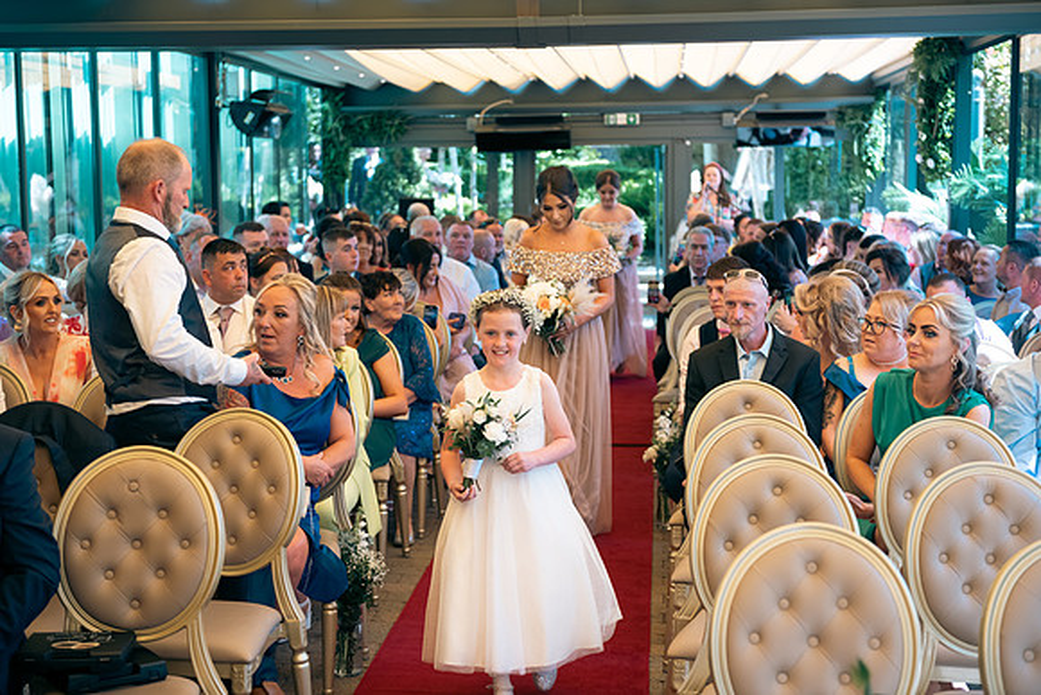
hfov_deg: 35.6
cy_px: 348
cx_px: 520
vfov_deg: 24.2
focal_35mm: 56
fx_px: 1620
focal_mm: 56
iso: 250
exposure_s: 1/200
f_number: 3.5
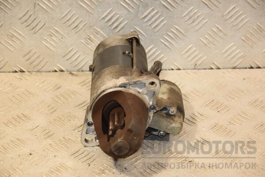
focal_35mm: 112
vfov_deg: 12.2
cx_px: 132
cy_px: 88
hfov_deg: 18.2
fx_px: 828
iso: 800
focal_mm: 75
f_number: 5.3
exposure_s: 1/160
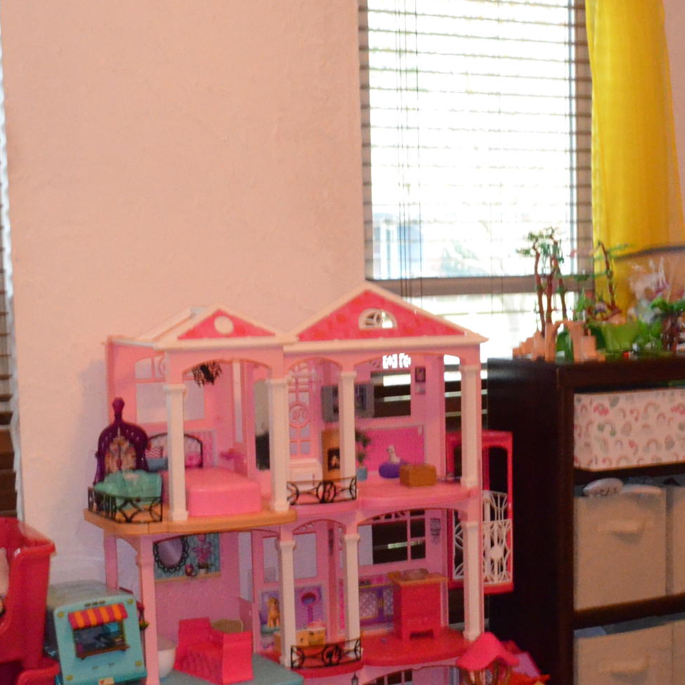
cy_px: 434
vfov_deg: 24.2
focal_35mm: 71
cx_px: 448
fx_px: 1590
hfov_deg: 24.2
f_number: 3.5
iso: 3200
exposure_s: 1/60
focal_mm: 18
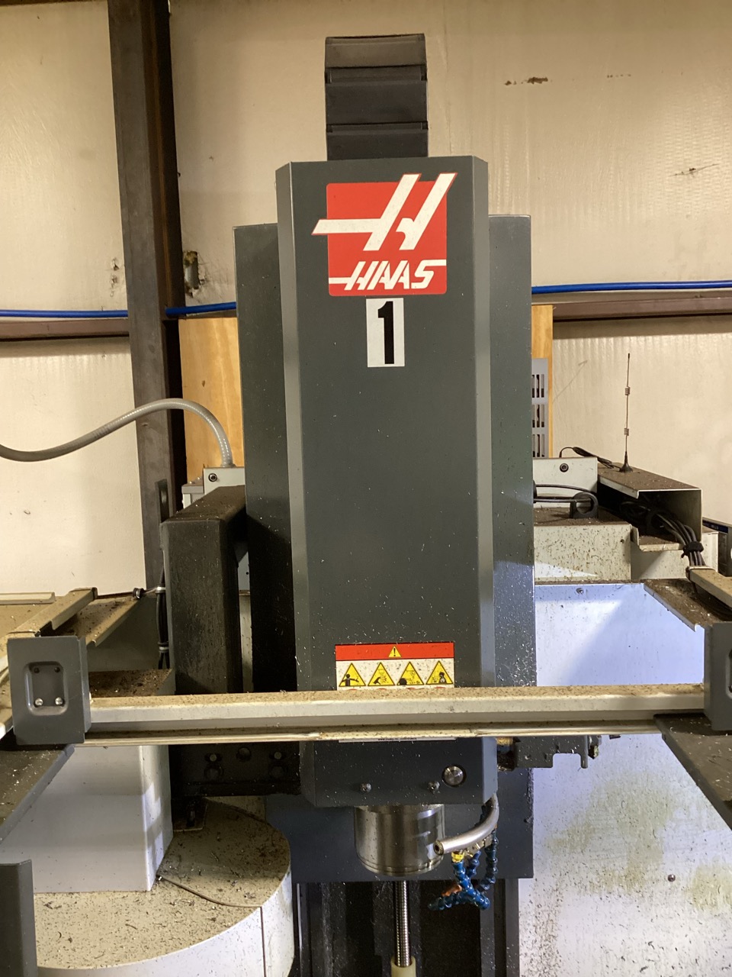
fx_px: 874
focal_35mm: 31
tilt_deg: -7.0
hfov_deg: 45.4
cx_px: 366
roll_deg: +2.0
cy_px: 488
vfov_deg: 58.4
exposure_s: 1/40
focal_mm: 3.3
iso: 250
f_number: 2.4
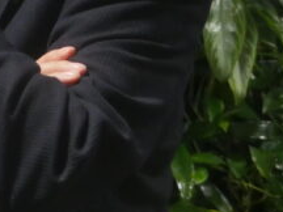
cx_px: -142
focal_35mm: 190
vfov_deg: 7.7
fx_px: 1553
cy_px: -84
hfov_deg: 10.1
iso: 2000
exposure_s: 1/125
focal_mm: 20
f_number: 2.8
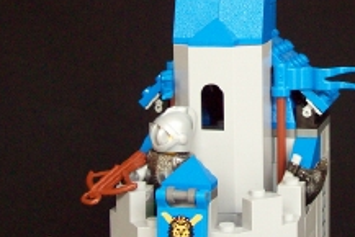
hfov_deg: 23.5
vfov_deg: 15.7
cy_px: 27
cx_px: 244
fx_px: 849
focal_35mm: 86
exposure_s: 1/24.1
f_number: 3
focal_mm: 7.6
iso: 160
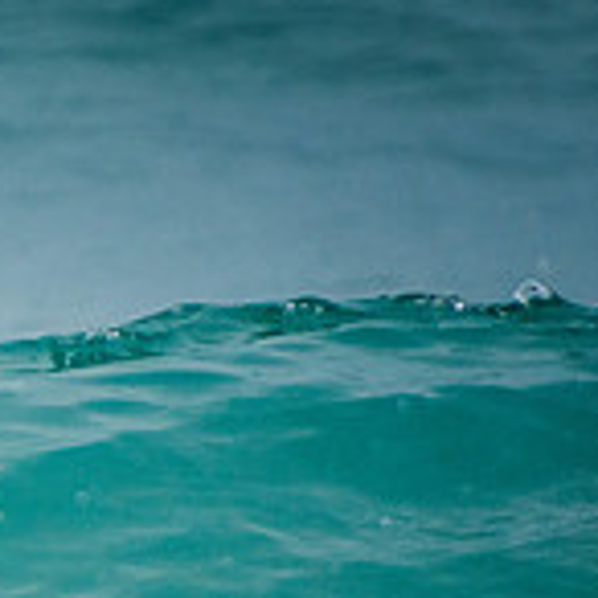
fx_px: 39715
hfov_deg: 0.9
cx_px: -578
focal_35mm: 2032
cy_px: 666
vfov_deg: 0.9
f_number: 5.6
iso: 720
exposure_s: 1/2000
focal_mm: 400
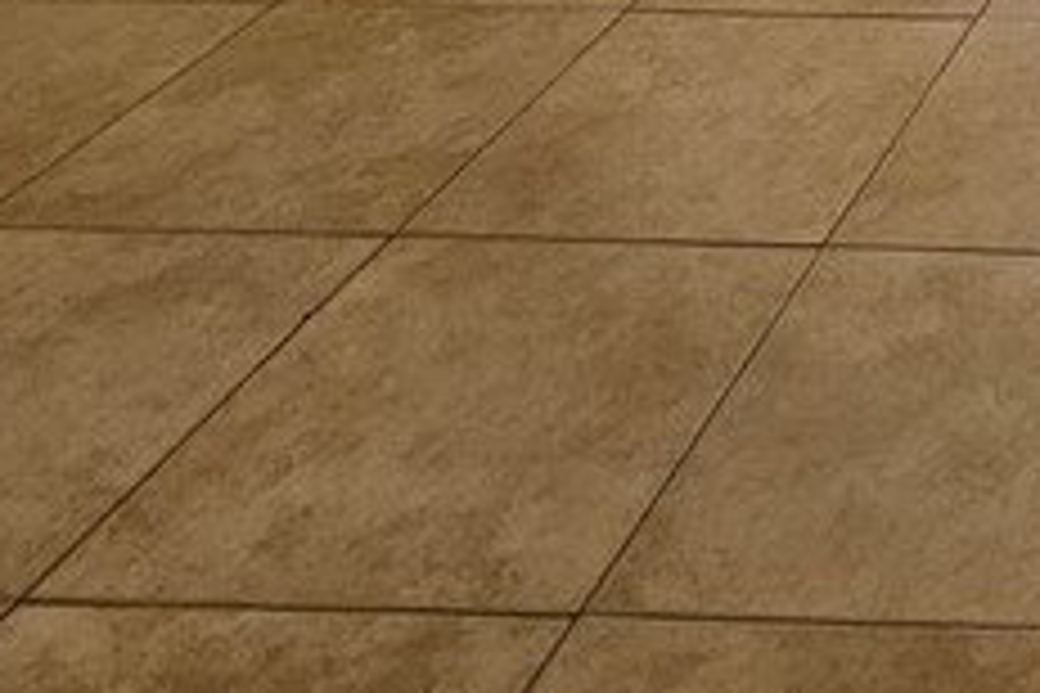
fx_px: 1733
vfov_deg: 14.3
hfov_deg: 24.8
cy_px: -1004
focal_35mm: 60
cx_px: 1603
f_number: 2.2
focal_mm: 2.2
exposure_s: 1/60
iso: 200
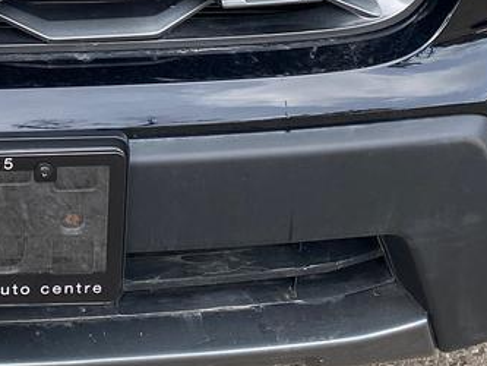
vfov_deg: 13.5
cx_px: -99
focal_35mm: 100
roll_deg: +1.2
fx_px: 1407
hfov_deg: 18.6
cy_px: -253
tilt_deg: -19.3
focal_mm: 4.25
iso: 32
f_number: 1.8
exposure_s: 1/633
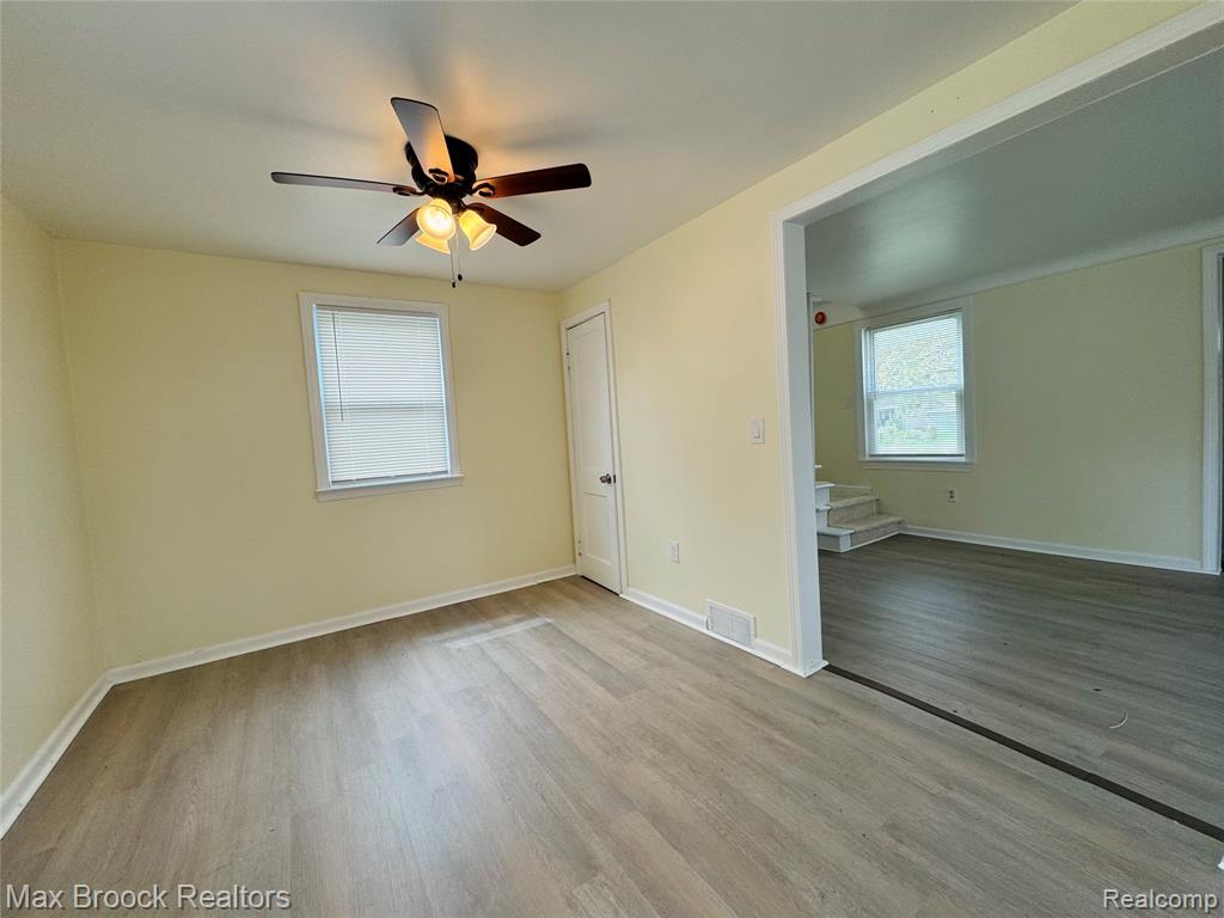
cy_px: 459
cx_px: 612
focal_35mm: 14
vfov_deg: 85.7
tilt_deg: -3.3
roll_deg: +4.2
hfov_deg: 102.1
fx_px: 495
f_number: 2.2
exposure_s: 1/120
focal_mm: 2.22
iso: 80
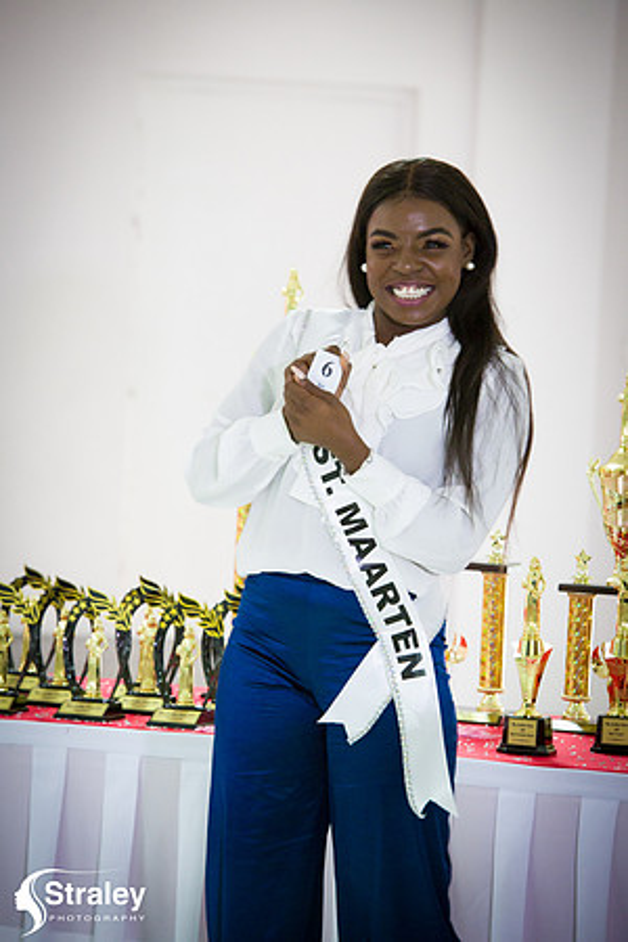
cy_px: 471
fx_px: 4056
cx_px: 314
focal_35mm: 155
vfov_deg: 13.2
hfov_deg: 8.9
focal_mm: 155
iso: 11400
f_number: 6.3
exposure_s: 1/100
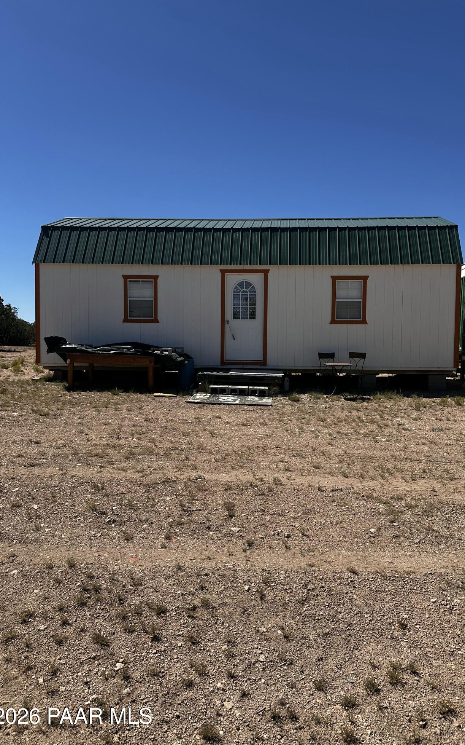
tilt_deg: -2.2
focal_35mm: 26
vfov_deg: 70.4
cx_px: 260
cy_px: 370
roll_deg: -0.7
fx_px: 527
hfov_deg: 47.5
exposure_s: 1/5848
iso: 80
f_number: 1.78
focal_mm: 6.86
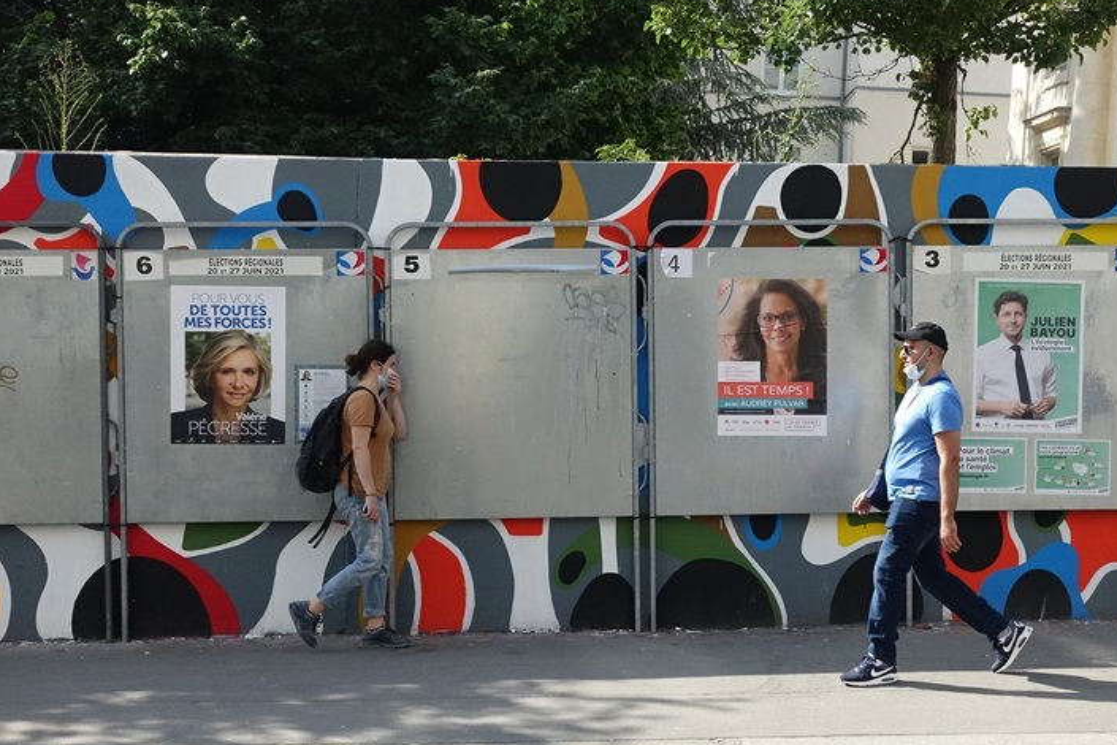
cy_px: 369
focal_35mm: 49
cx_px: 567
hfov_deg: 40.3
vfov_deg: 27.5
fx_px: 1520
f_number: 3.2
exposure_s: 1/800
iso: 1250
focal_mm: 17.7
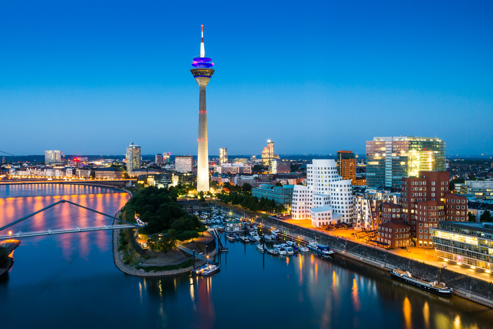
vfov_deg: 41.1
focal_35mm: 32
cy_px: 164
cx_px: 246
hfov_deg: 58.7
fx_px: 438
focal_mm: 32
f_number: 16
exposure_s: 30
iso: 100
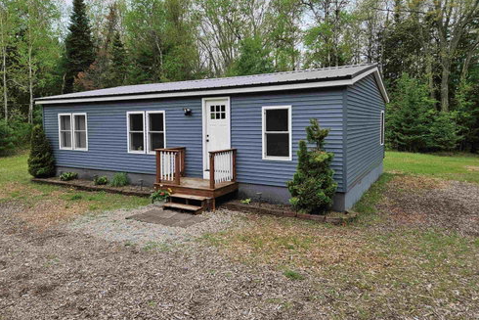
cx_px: 231
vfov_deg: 51.2
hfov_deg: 71.5
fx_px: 333
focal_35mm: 25
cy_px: 142
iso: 64
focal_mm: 5.4
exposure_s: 1/2000
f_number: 1.8
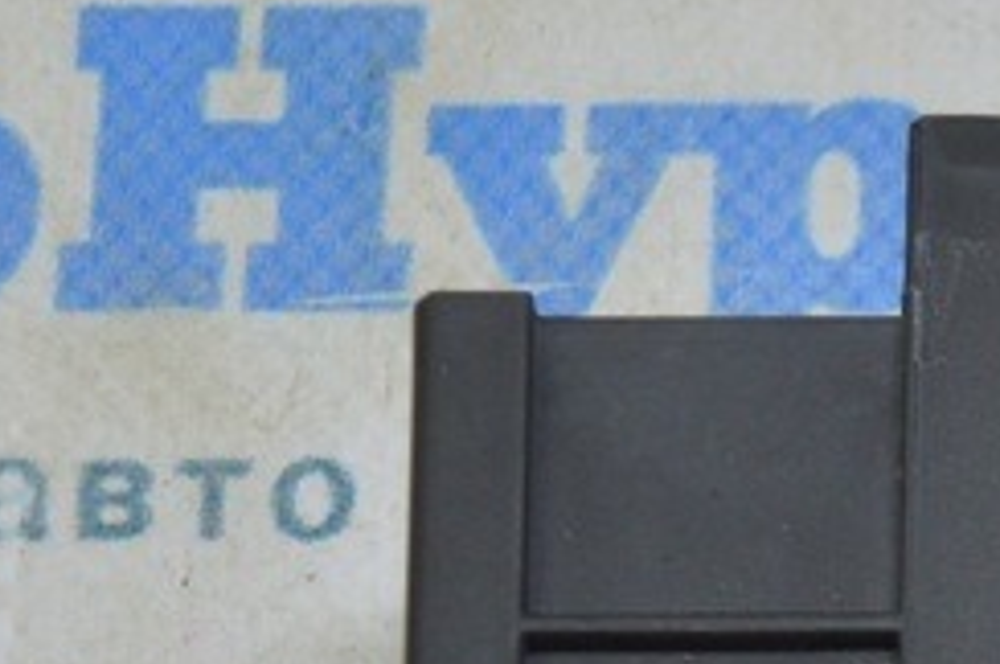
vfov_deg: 6.8
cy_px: 1256
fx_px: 5412
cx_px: 1406
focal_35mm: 195
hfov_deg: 10.3
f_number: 5.6
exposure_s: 1/40
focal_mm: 31
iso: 400
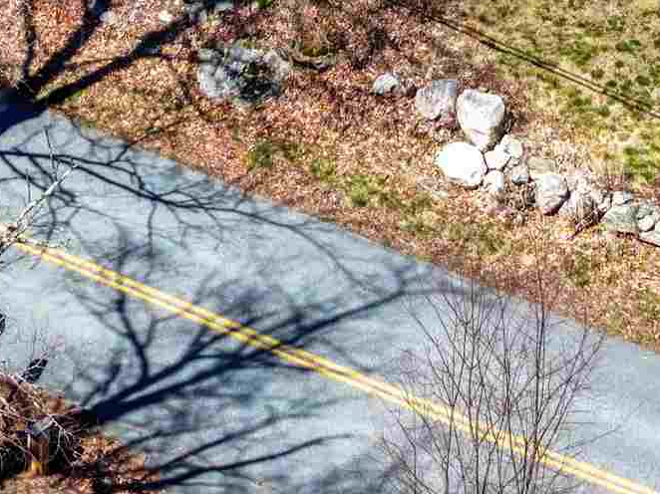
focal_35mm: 325
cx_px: 432
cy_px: -462
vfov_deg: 4.5
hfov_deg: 6.1
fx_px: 6194
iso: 100
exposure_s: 1/640
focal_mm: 19.35
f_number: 2.8
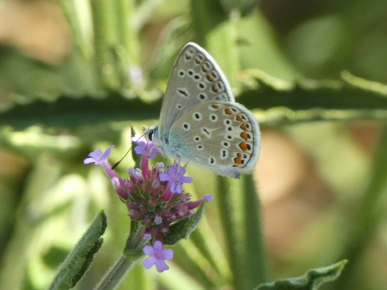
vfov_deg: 3.4
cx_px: 194
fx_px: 4920
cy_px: 145
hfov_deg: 4.5
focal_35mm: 440
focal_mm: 78.8
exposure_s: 1/100
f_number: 5.6
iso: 200
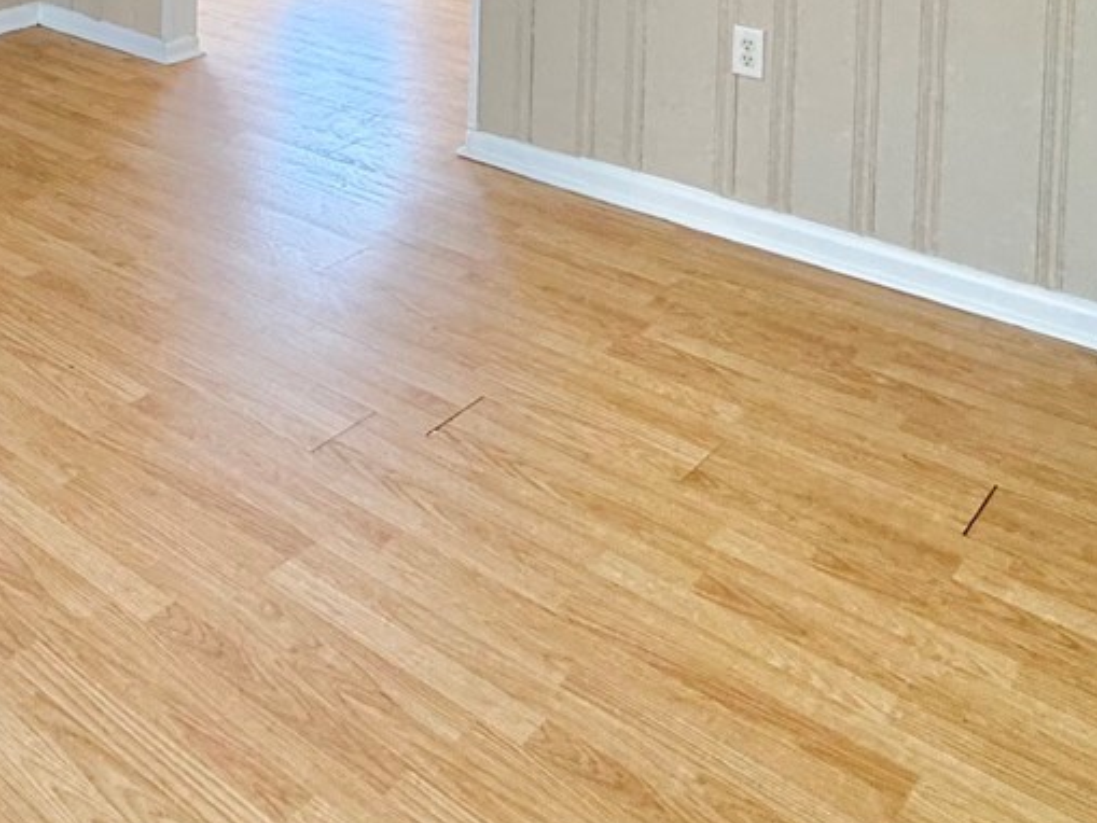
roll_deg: -0.7
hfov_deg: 40.0
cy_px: -269
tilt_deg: -3.4
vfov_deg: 27.1
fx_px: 1395
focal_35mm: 44
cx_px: 123
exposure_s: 1/120
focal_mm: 2.22
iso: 80
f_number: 2.2
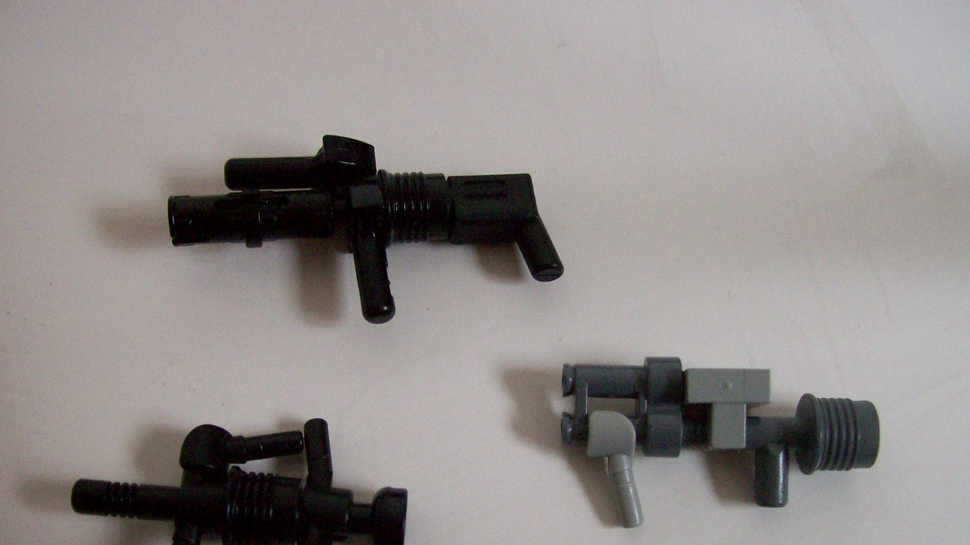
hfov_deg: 48.4
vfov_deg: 28.2
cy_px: 348
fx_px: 1080
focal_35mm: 42
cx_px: 496
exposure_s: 1/14.8
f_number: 2.7
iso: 160
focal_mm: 6
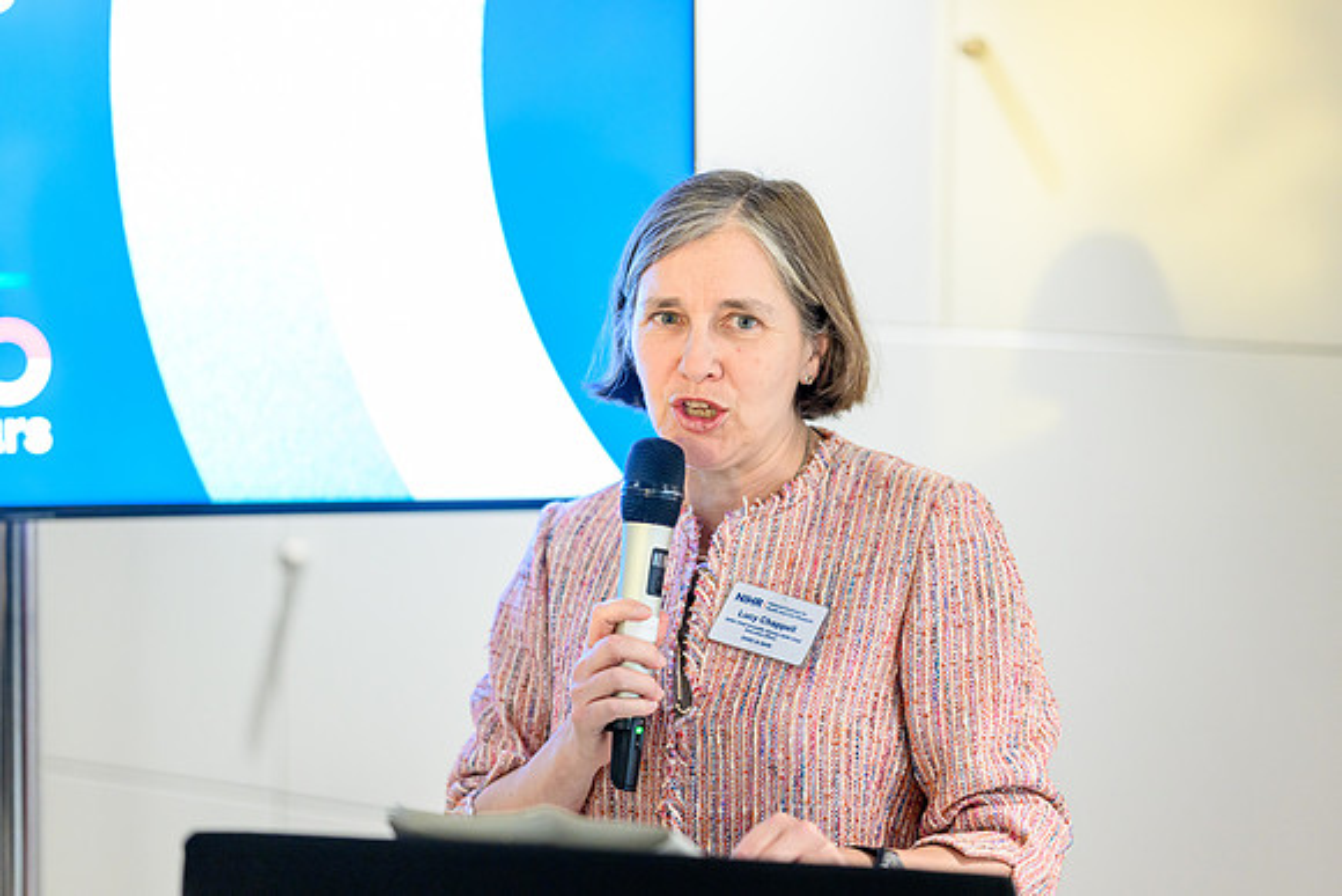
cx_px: 671
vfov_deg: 15.9
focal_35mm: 86
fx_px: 3198
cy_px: 448
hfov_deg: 23.7
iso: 2200
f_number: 1.8
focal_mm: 85
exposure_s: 1/400
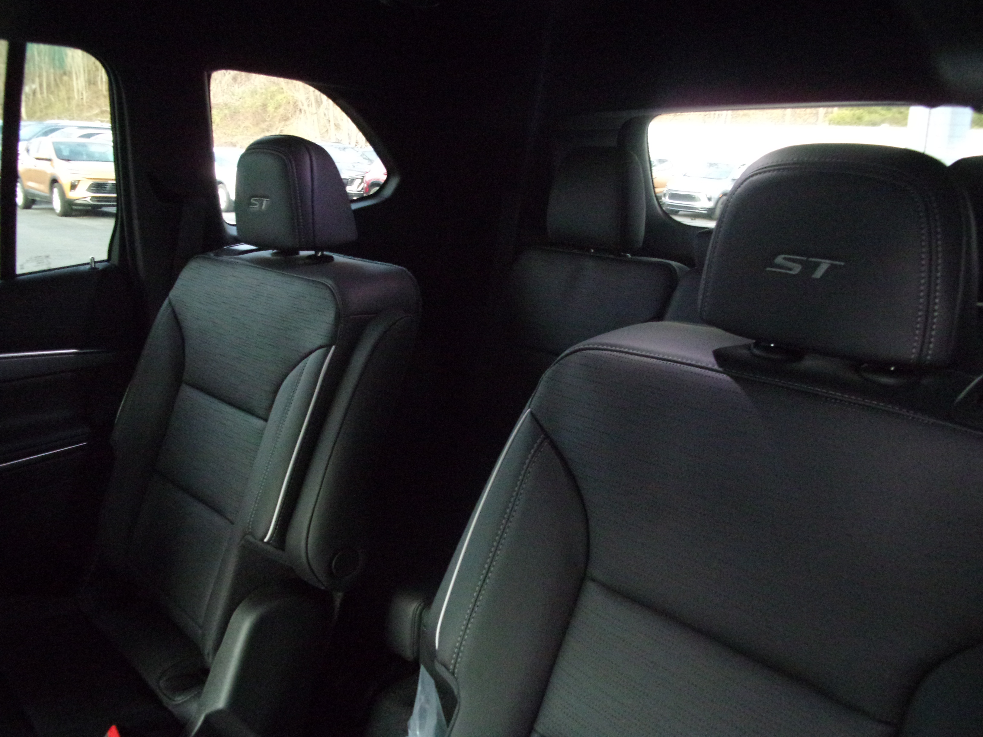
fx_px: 795
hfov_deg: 63.4
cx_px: 492
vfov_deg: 49.7
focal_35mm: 28
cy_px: 368
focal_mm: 5.1
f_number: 3.9
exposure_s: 1/34
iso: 800
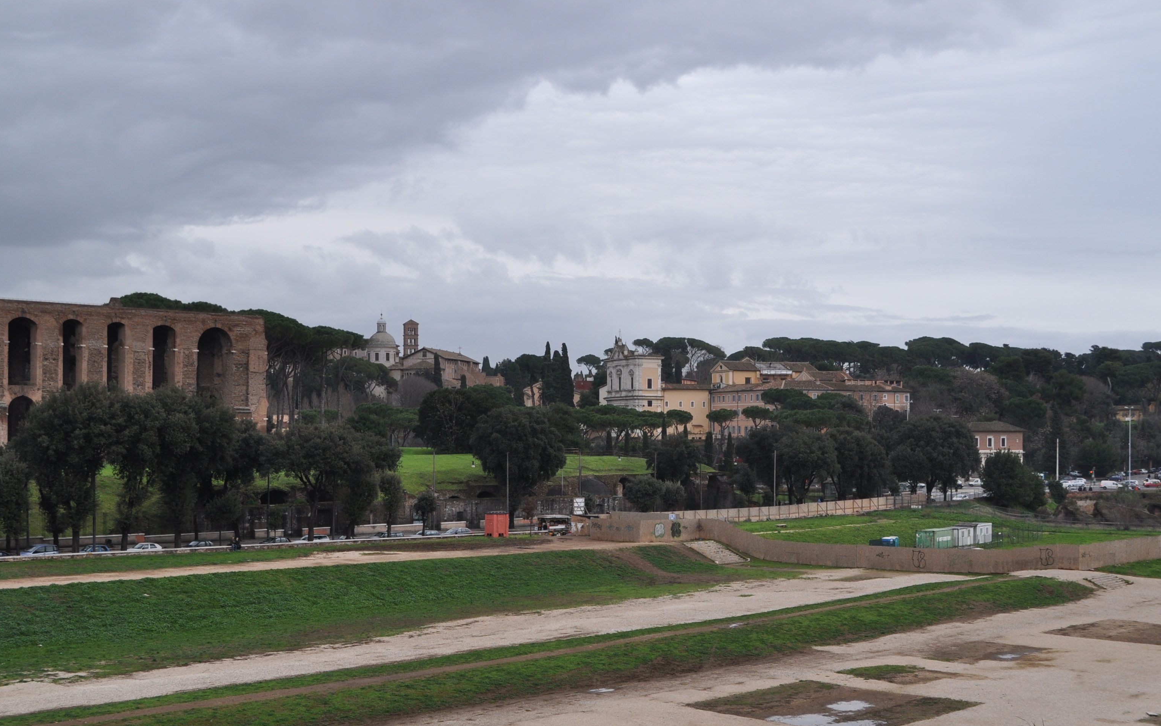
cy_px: 427
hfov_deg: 42.6
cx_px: 616
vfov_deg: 27.4
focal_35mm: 47
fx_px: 1487
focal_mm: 22
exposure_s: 1/125
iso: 220
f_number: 5.6
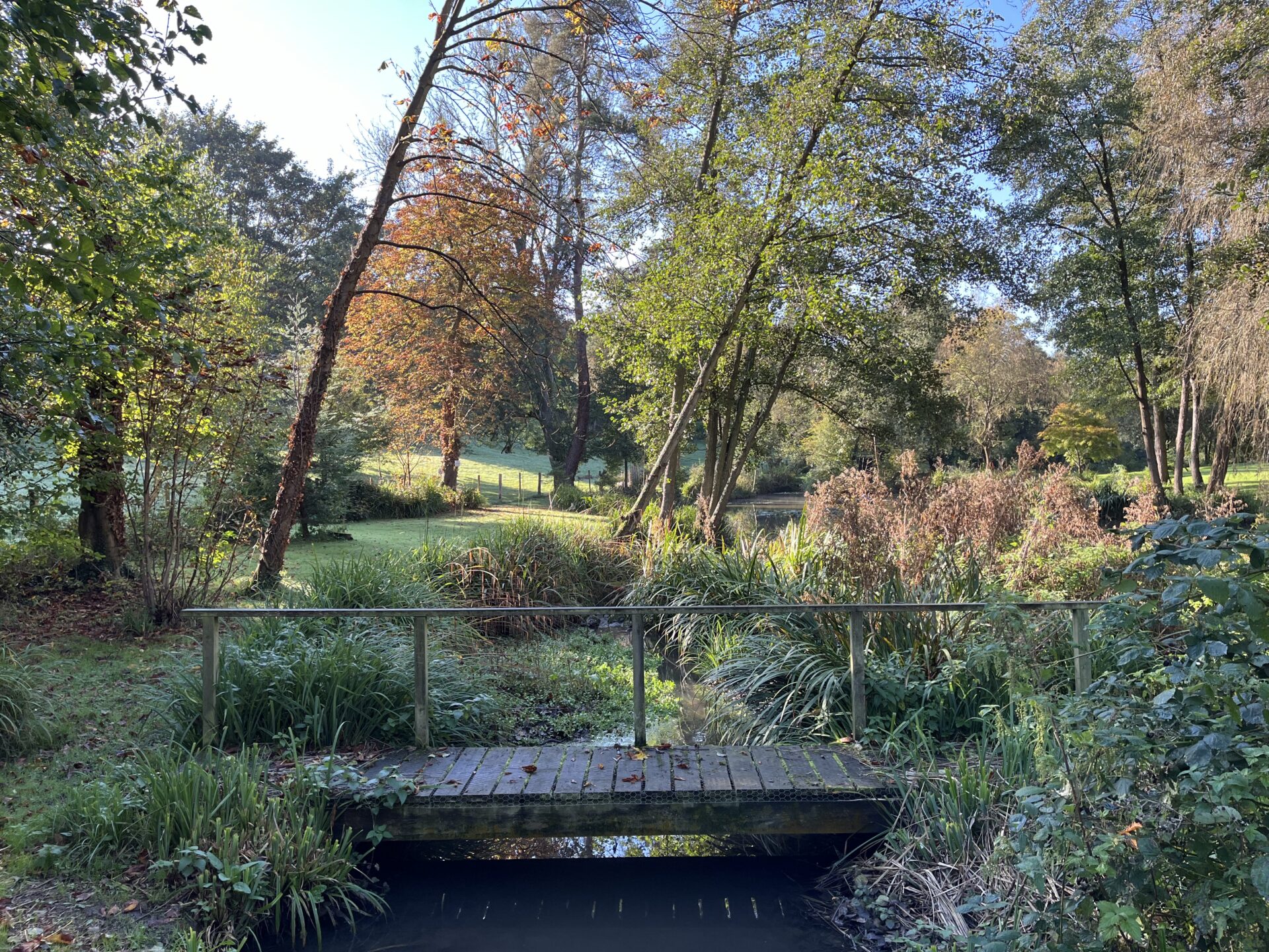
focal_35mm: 26
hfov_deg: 67.3
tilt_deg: -0.9
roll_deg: +1.2
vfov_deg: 53.1
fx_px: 953
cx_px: 634
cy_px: 476
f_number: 1.6
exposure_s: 1/283
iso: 40
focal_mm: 5.1
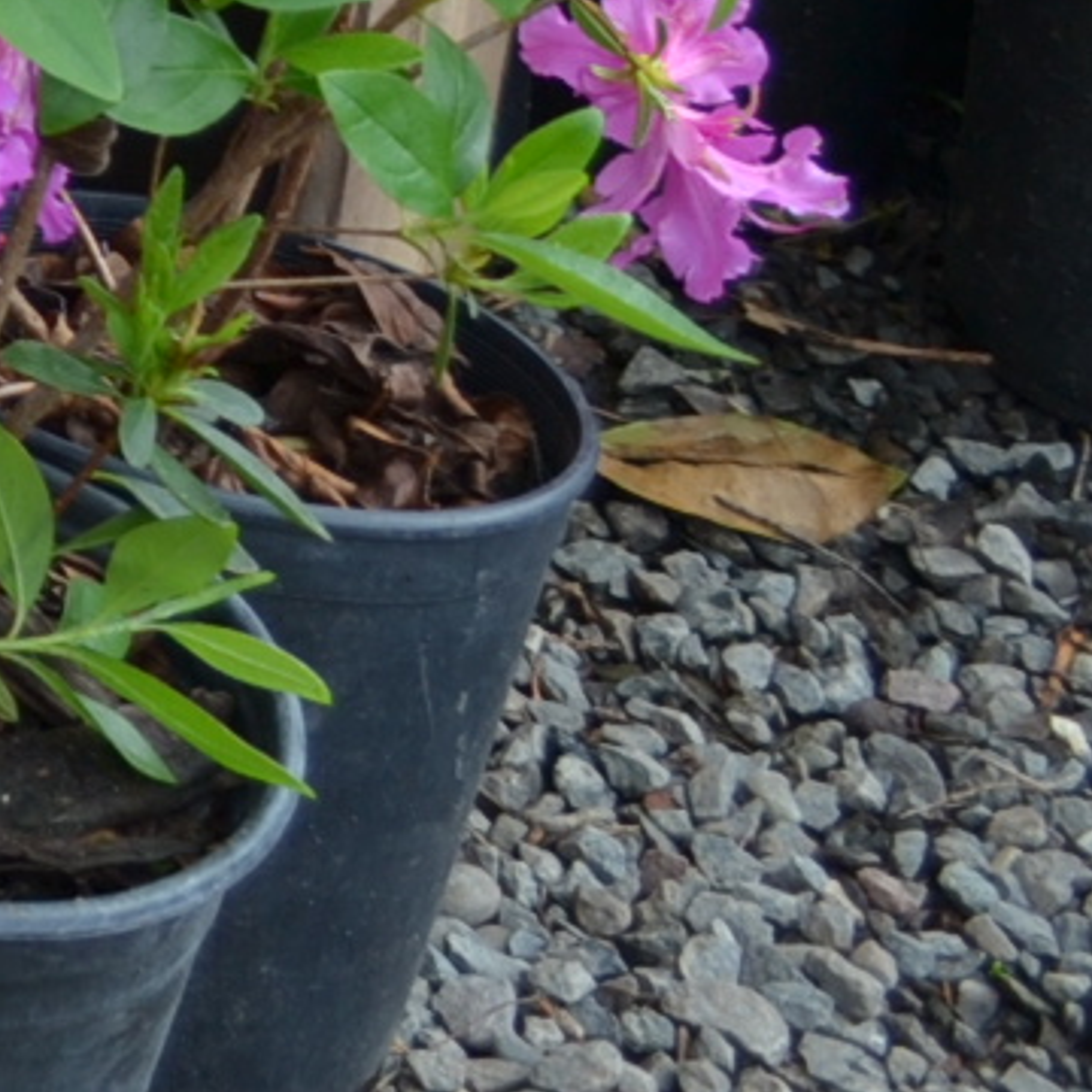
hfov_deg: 9.8
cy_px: -1016
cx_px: -1899
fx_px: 5246
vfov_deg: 10.9
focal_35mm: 147
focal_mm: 18
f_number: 3.5
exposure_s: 1/200
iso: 100
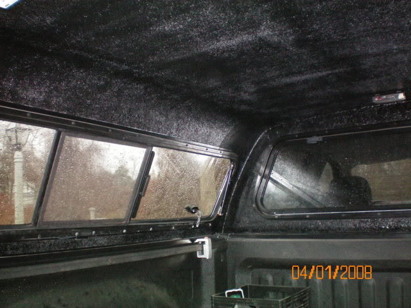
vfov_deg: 37.7
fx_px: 451
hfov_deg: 49.0
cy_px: 154
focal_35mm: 38
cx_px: 206
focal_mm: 6.3
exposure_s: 1/60
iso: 400
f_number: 3.1
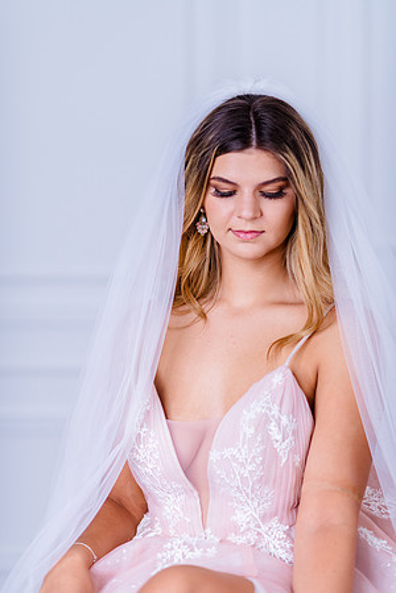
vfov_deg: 19.5
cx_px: 198
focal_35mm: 105
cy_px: 296
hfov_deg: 13.0
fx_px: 1732
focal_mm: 105
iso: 125
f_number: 2
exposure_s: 1/320
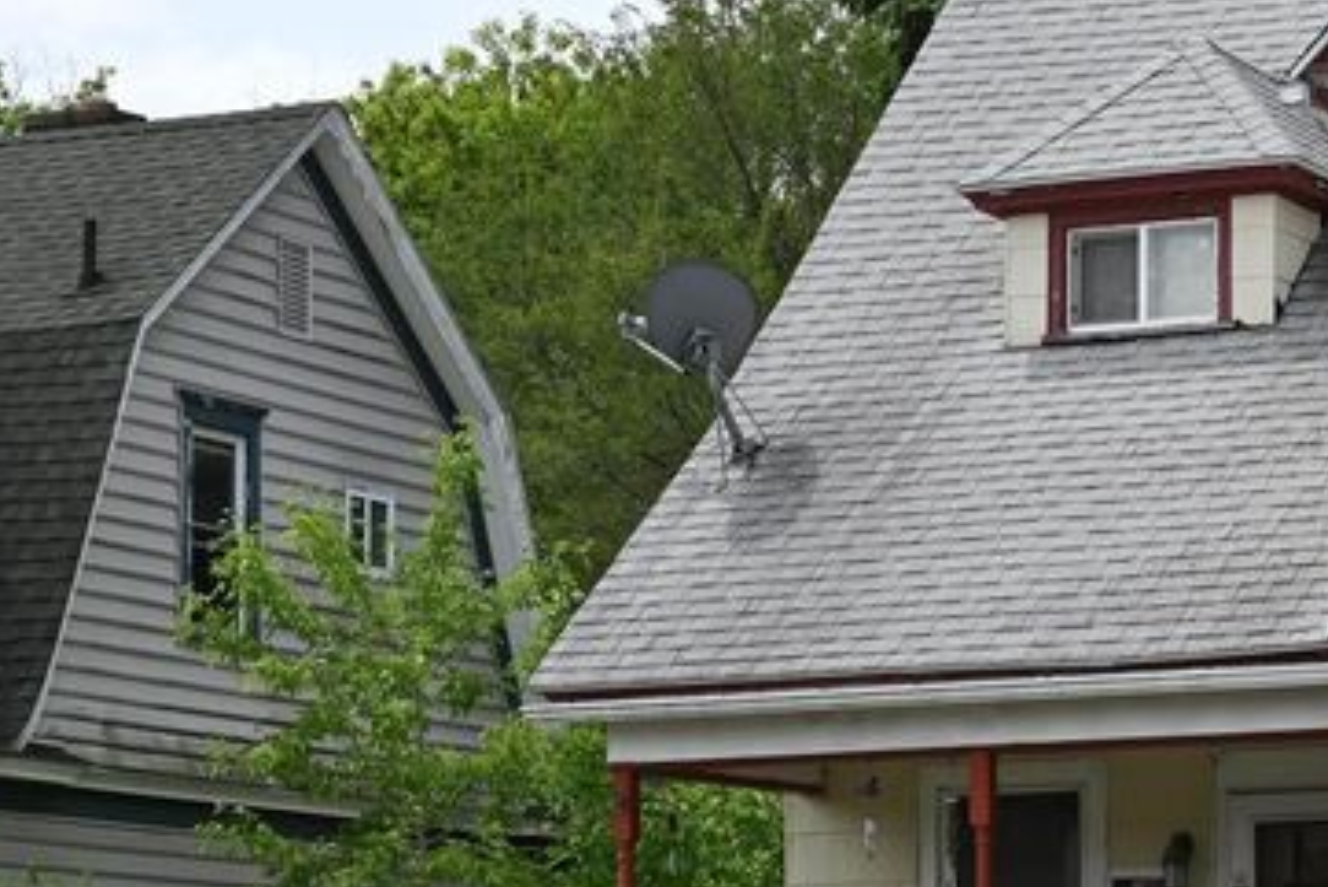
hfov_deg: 14.8
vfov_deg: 10.1
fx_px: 5019
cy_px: 631
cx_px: 1313
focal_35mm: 136
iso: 100
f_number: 7.1
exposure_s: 1/400
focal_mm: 48
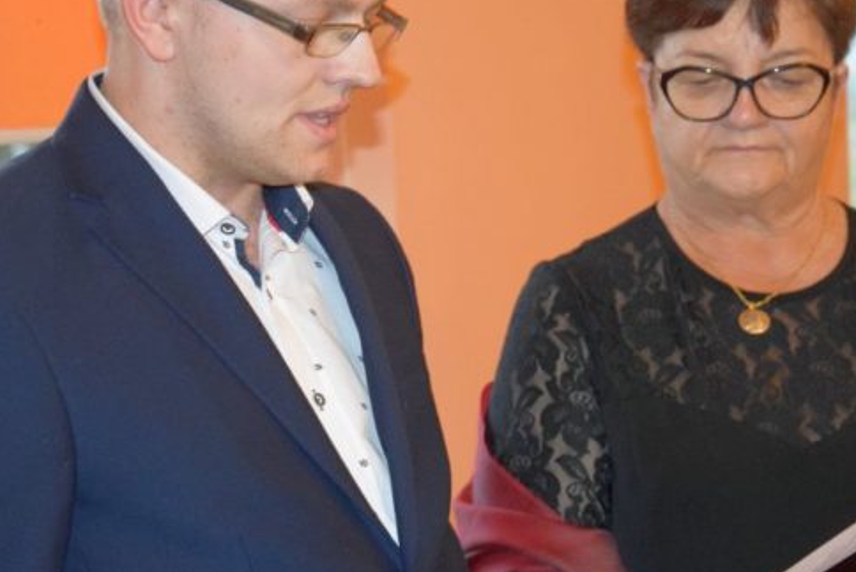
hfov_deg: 17.2
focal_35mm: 119
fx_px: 2830
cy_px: 299
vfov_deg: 11.5
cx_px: 478
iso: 3200
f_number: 5
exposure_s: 1/60
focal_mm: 50
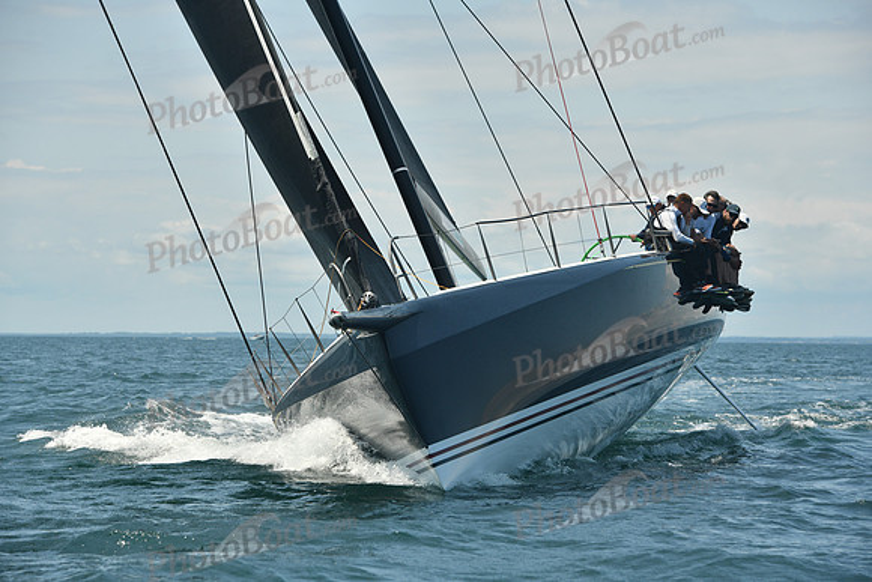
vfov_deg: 8.9
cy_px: 291
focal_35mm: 155
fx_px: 3755
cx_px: 436
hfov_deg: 13.2
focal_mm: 155
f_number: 8
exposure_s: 1/640
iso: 320
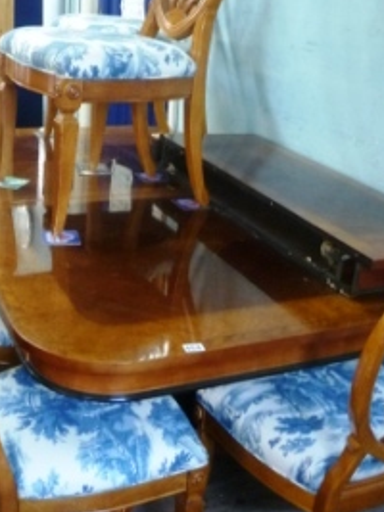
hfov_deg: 30.8
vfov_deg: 40.4
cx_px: 163
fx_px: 696
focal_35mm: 47
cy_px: 228
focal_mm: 5
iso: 400
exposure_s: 1/25
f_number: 2.8
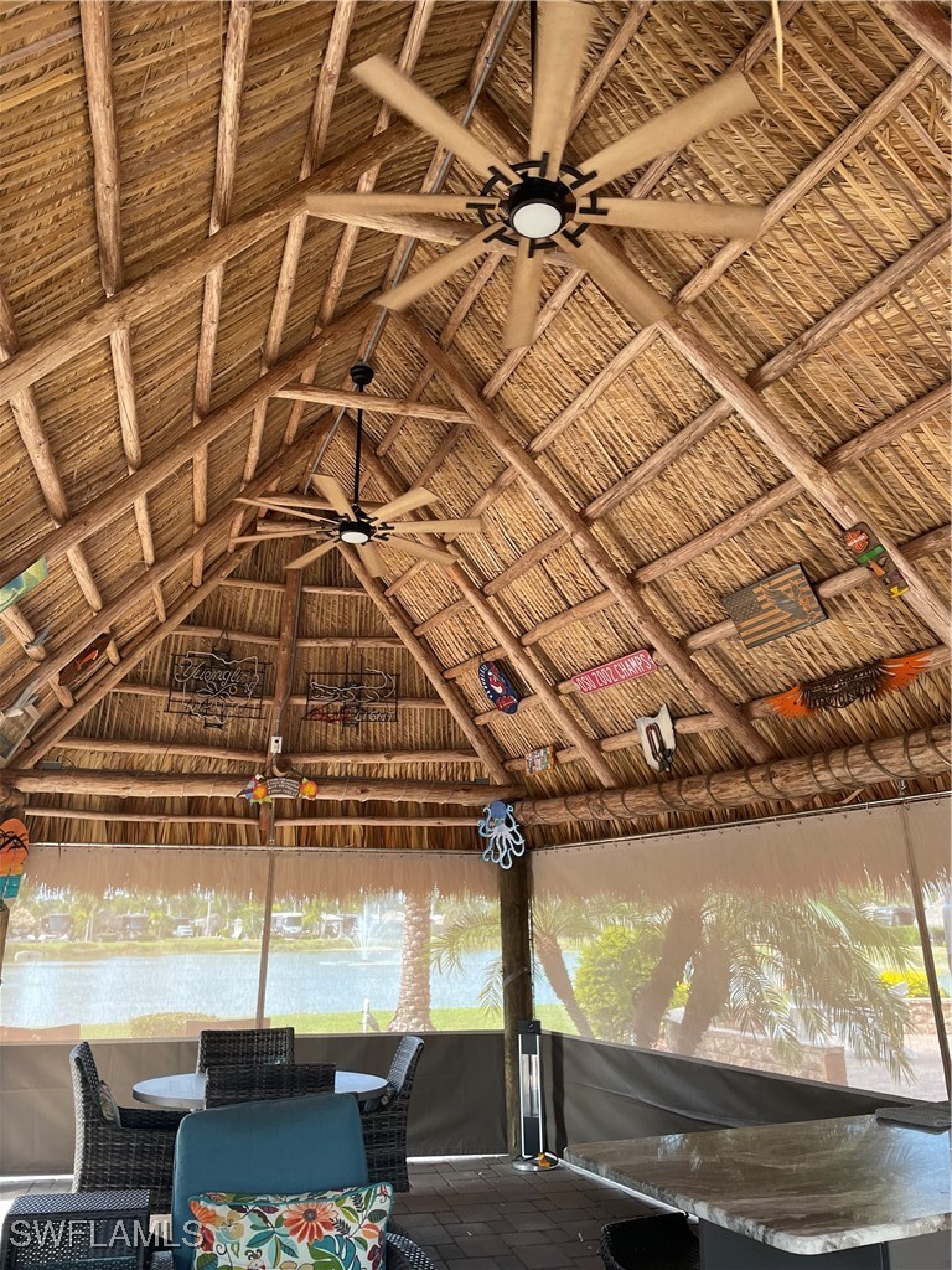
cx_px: 476
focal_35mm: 26
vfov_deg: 67.3
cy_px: 635
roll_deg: +0.1
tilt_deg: +19.8
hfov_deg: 53.1
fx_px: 953
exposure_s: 1/121
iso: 80
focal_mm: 4.2
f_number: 1.6
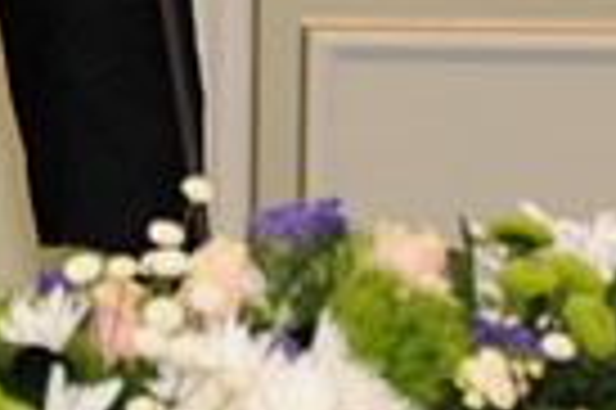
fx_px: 8460
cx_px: -274
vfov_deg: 2.8
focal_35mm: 495
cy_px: -442
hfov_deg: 4.2
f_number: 4
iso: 640
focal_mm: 85
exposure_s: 1/160
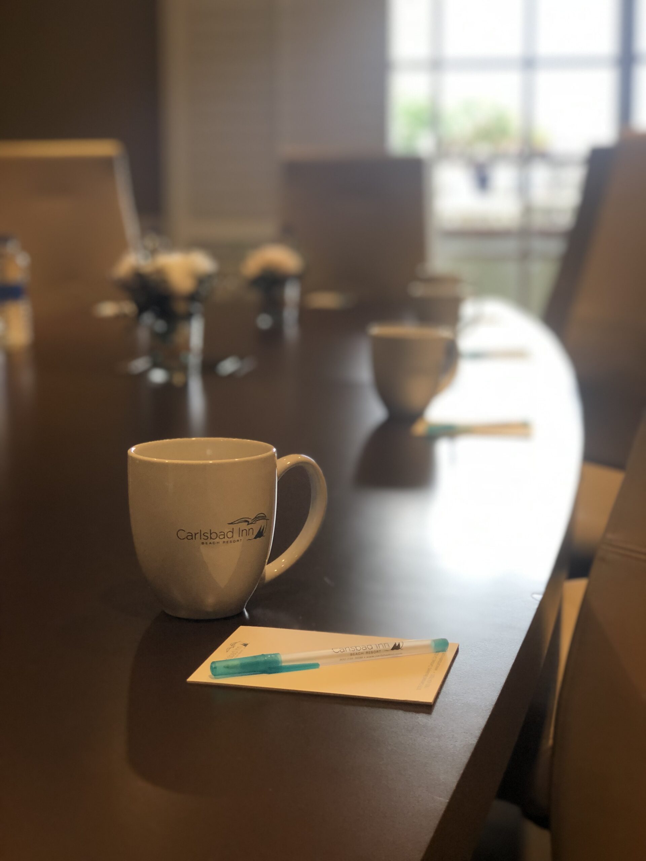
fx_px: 1418
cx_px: 323
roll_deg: -0.1
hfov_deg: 25.7
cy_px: 430
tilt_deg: -8.9
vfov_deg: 33.8
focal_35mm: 57
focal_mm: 6.6
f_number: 2.8
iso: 25
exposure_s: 1/30
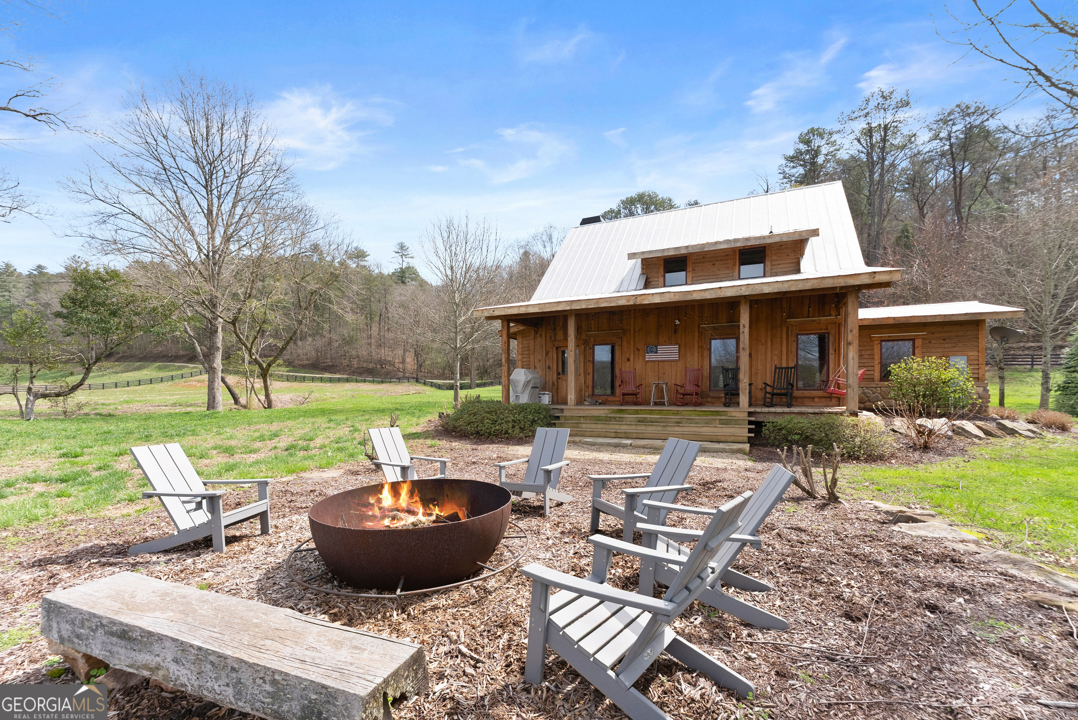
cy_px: 360
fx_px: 419
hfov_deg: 104.2
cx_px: 539
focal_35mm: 14
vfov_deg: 81.3
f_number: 7.1
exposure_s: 1/640
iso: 800
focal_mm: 14
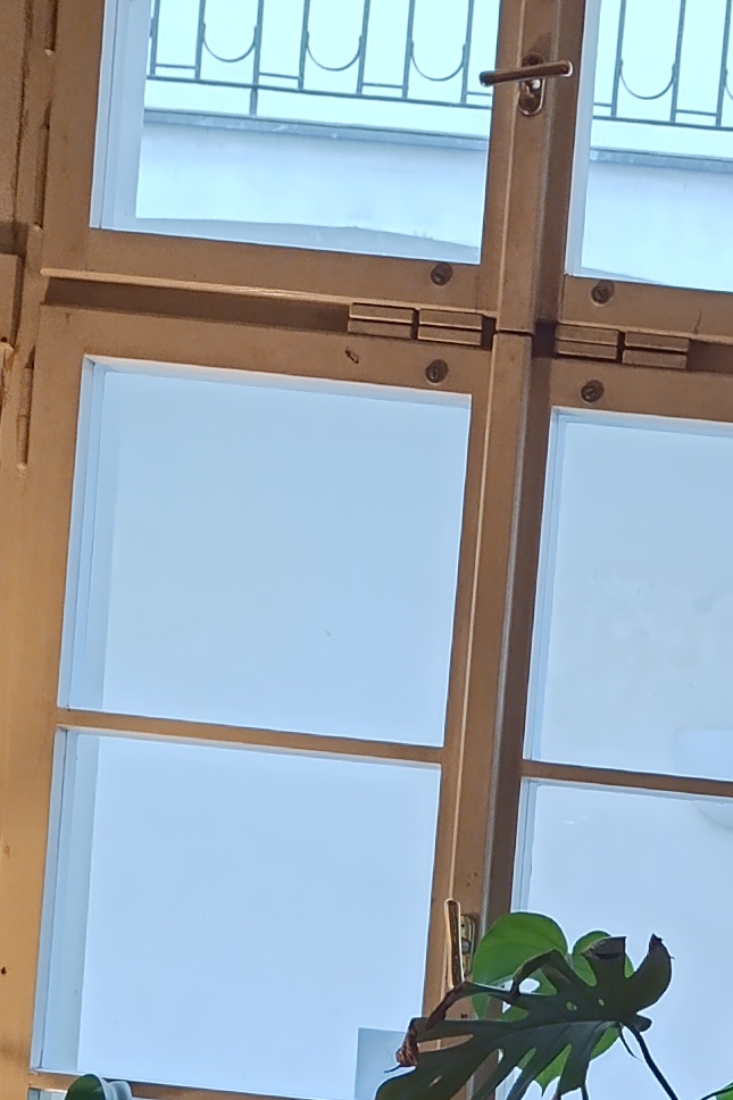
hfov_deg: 12.8
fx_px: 3086
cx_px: 1128
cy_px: 1402
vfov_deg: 18.8
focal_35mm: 101
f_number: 1.6
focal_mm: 6.14
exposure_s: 1/100
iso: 400
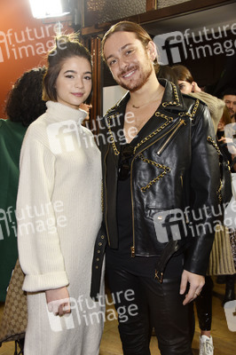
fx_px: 394
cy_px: 178
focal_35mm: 40
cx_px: 118
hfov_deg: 33.3
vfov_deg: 48.5
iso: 1000
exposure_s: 1/100
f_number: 5.6
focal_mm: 40
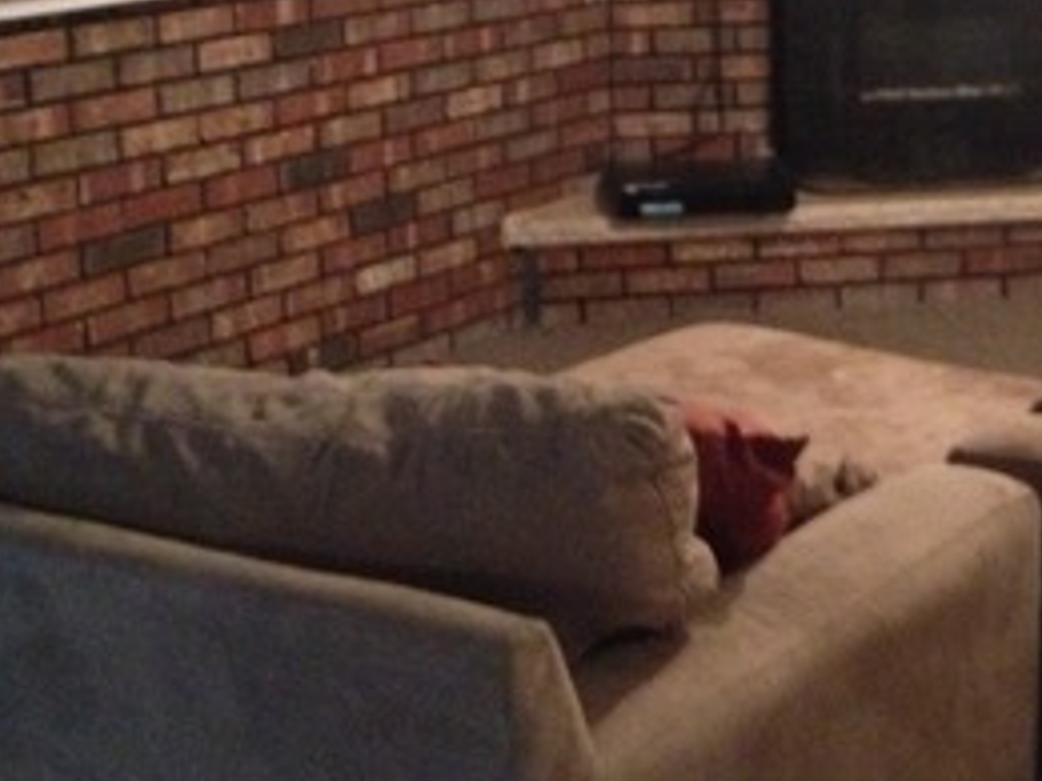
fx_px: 2589
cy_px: 140
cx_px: 878
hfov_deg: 22.4
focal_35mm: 86
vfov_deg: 17.0
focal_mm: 4.28
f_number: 2.4
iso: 640
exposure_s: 1/15
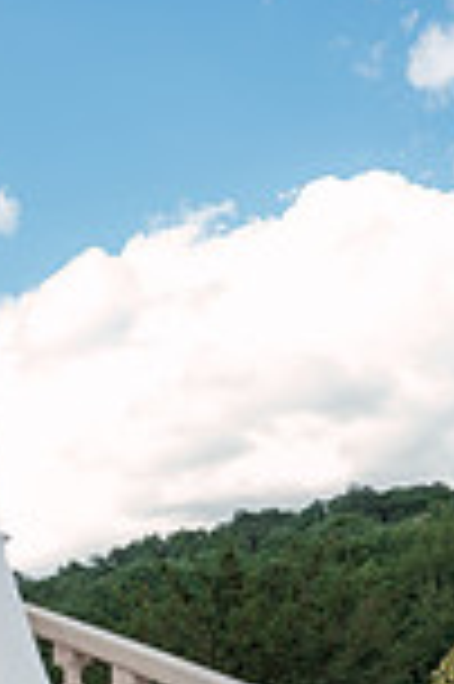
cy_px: 765
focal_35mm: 83
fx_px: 1574
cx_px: -151
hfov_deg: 15.6
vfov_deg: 23.0
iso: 160
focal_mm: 28
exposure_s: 1/500
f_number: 3.5
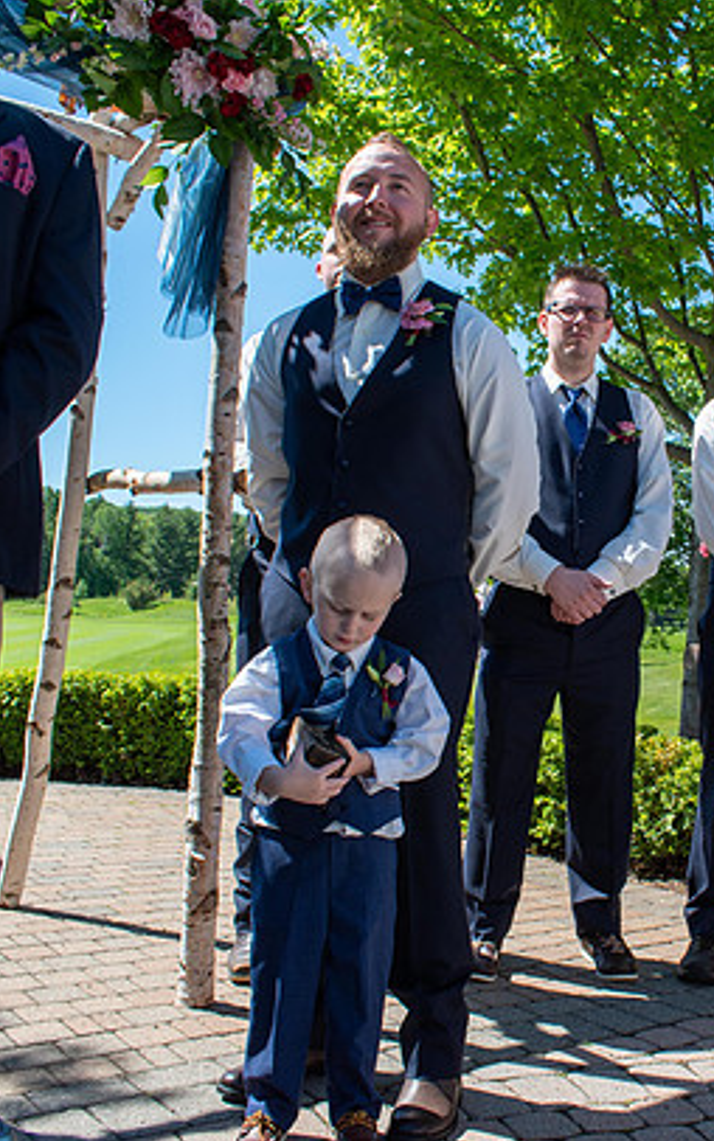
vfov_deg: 47.2
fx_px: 1307
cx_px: 597
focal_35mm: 42
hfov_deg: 29.7
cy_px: 569
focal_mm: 18
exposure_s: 1/320
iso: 200
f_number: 9
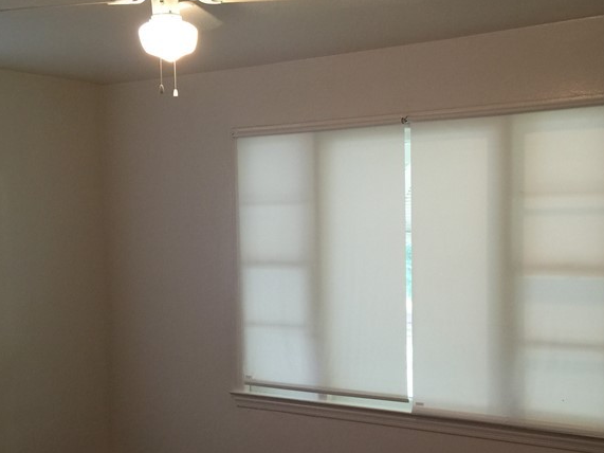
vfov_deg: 27.9
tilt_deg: -3.9
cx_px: 383
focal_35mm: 52
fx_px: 907
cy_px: 293
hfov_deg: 36.6
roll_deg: +0.1
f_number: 2.2
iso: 50
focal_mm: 4.15
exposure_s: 1/30
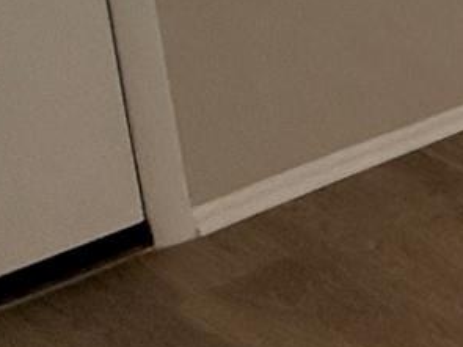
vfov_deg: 17.2
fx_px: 1016
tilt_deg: -8.9
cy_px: -196
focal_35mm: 76
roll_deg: -0.2
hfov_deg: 14.7
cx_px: 1135
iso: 160
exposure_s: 1/99
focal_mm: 2.22
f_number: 2.2
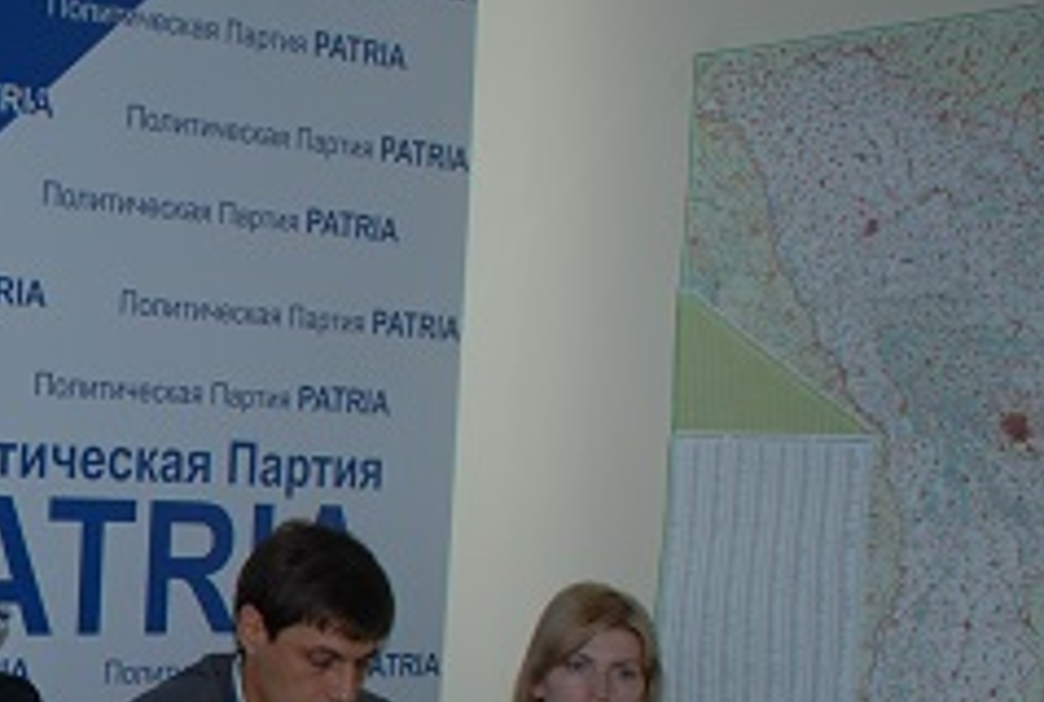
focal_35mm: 77
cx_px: -338
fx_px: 2239
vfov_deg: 17.6
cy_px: 625
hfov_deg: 23.1
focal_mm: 18
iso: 200
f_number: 3.5
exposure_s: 1/60
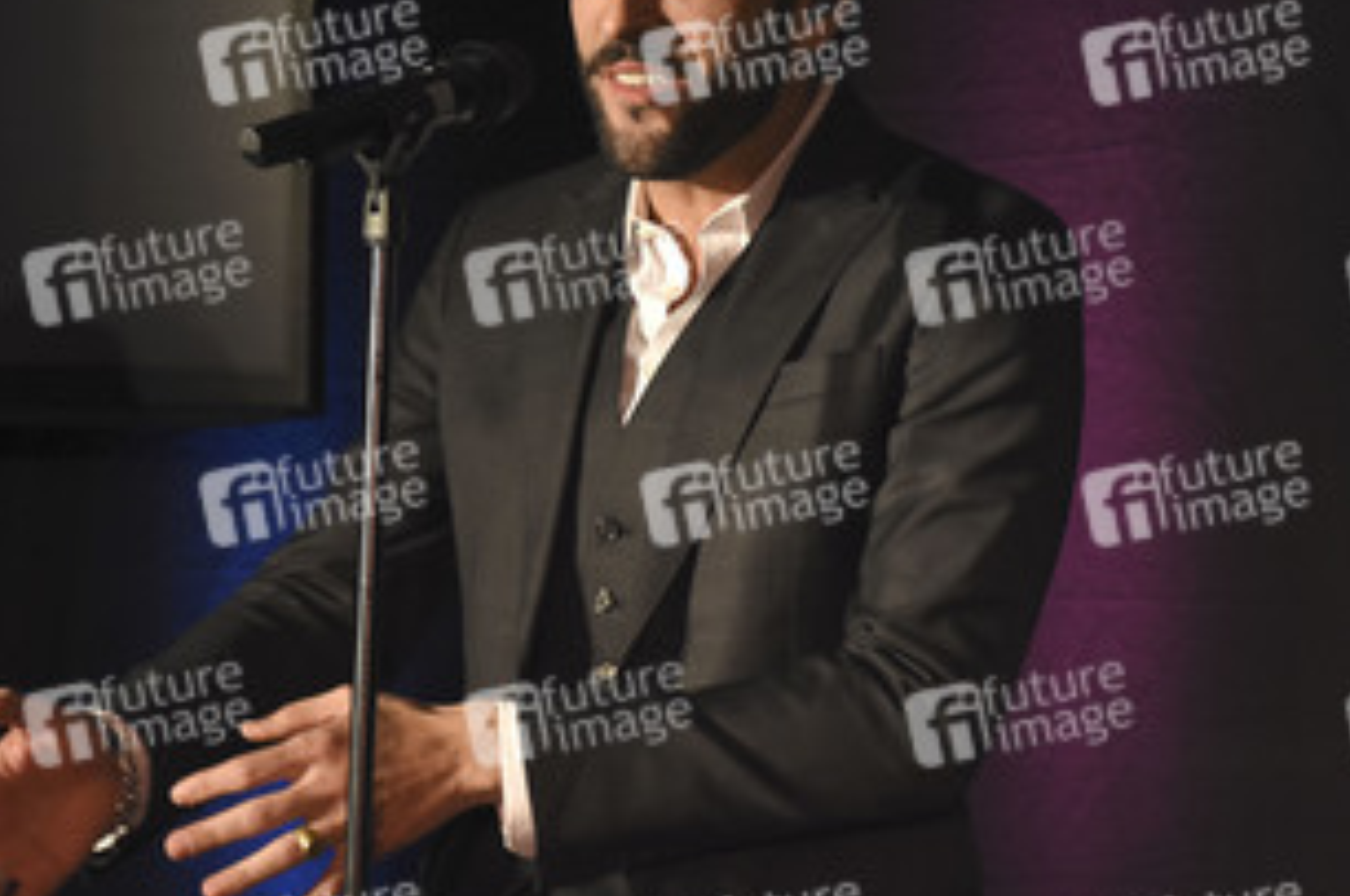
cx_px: 638
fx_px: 5803
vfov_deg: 8.8
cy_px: 384
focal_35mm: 155
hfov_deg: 13.3
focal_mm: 70
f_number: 5
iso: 1600
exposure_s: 1/80
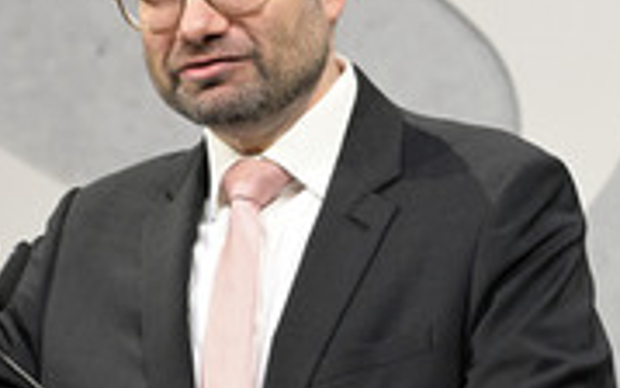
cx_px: 203
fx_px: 11308
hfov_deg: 3.1
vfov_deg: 2.0
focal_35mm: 669
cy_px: 274
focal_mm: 260
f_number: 5.6
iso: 4000
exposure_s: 1/500
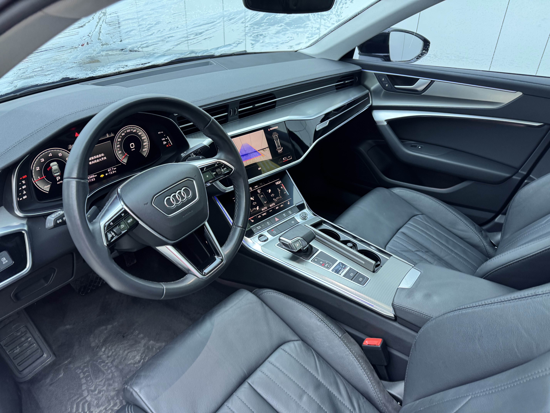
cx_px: 275
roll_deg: -0.8
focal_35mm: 24
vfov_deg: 56.8
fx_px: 381
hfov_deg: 71.6
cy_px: 206
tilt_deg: -29.8
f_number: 1.78
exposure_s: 1/50
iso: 160
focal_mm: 6.76
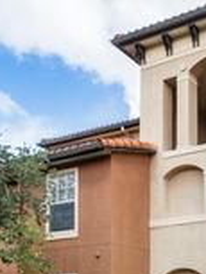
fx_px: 372
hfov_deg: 24.6
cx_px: 301
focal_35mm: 47
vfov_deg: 36.7
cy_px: 268
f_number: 9
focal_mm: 10
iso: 160
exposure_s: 1/160
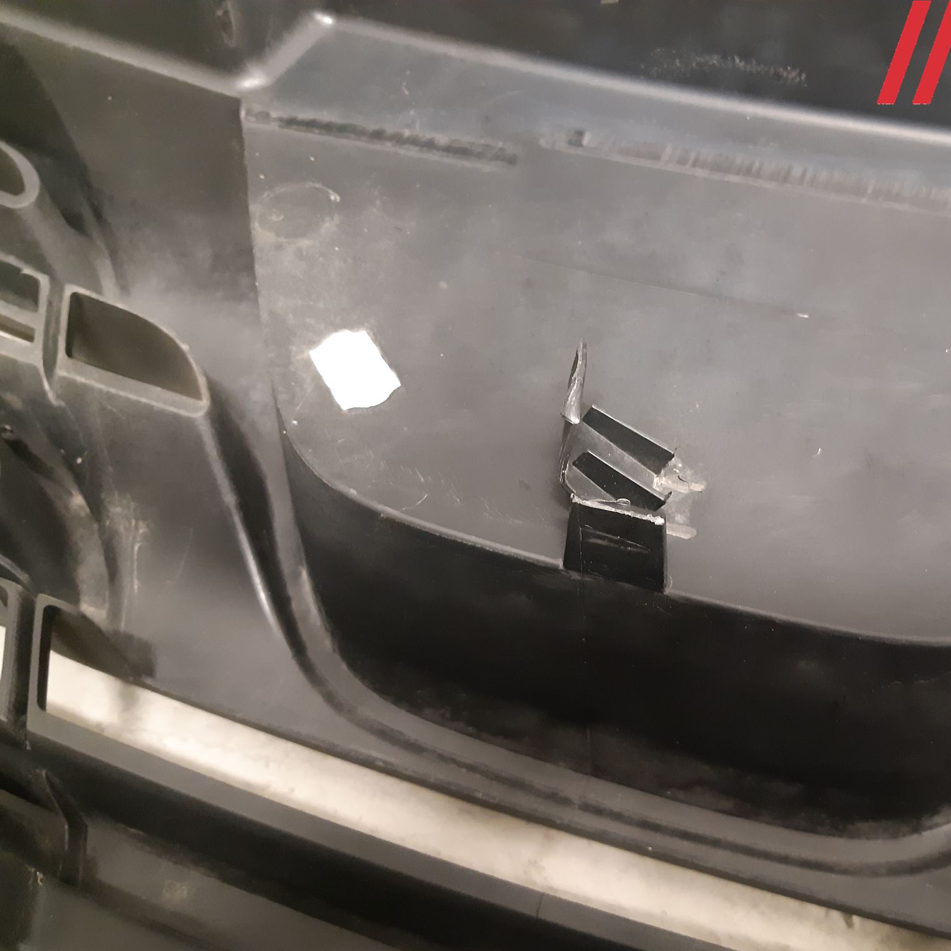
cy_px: 479
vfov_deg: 52.5
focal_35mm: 31
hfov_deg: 51.7
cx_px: 620
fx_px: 964
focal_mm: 3.93
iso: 500
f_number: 1.7
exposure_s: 1/25
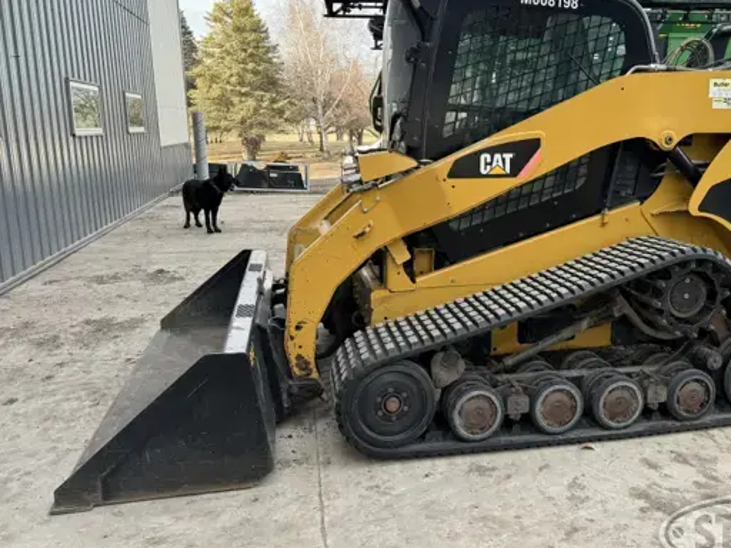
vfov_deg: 46.7
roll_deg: +0.6
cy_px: 248
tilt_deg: -9.9
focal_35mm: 30
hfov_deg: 59.2
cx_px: 455
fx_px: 634
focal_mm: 6.86
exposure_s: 1/414
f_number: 1.78
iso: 80
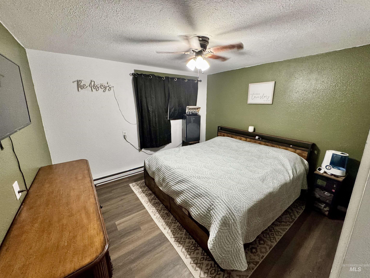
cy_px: 139
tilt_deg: -14.9
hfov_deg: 102.1
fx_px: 150
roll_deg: -0.4
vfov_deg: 85.7
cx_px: 185
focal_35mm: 14
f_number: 2.2
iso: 500
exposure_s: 1/60
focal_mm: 2.22
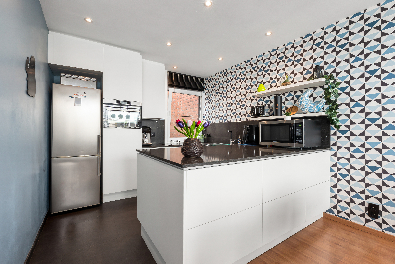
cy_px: 132
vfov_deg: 73.7
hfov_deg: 96.7
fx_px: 176
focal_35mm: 16
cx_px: 198
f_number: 11
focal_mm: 16
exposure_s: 1/3
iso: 250
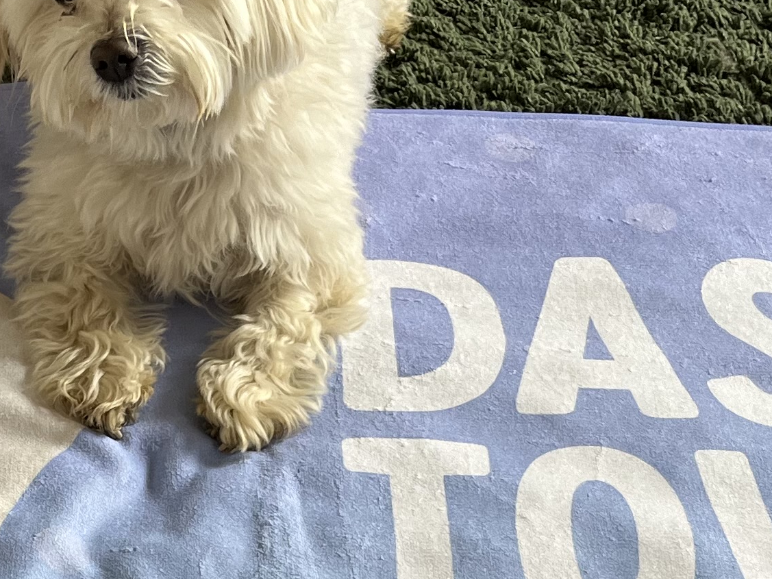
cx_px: 107
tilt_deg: -48.3
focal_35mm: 93
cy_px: 653
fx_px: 2074
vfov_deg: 15.4
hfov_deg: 20.7
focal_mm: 5.1
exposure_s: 1/122
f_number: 1.6
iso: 100
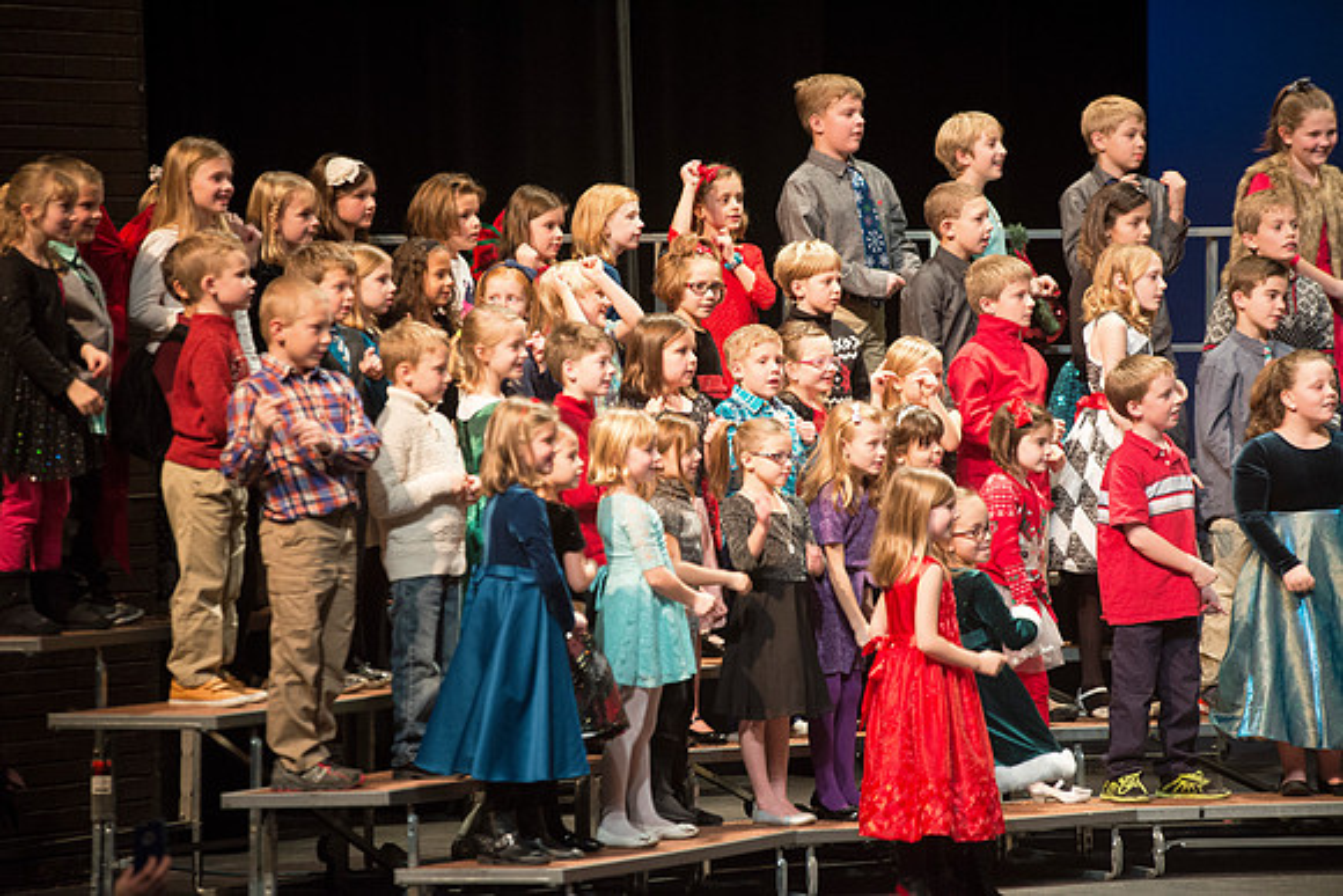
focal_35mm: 200
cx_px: 672
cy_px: 448
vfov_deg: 6.9
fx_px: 7463
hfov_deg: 10.3
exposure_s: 1/125
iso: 2500
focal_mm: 200
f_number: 2.8
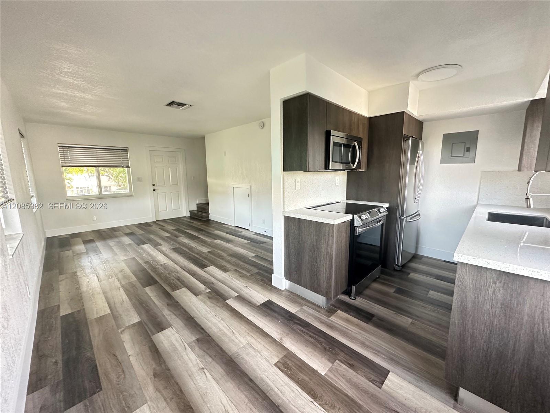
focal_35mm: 14
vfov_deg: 85.7
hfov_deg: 102.1
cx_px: 275
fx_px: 222
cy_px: 206
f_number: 2.2
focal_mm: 2.22
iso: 320
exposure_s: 1/85
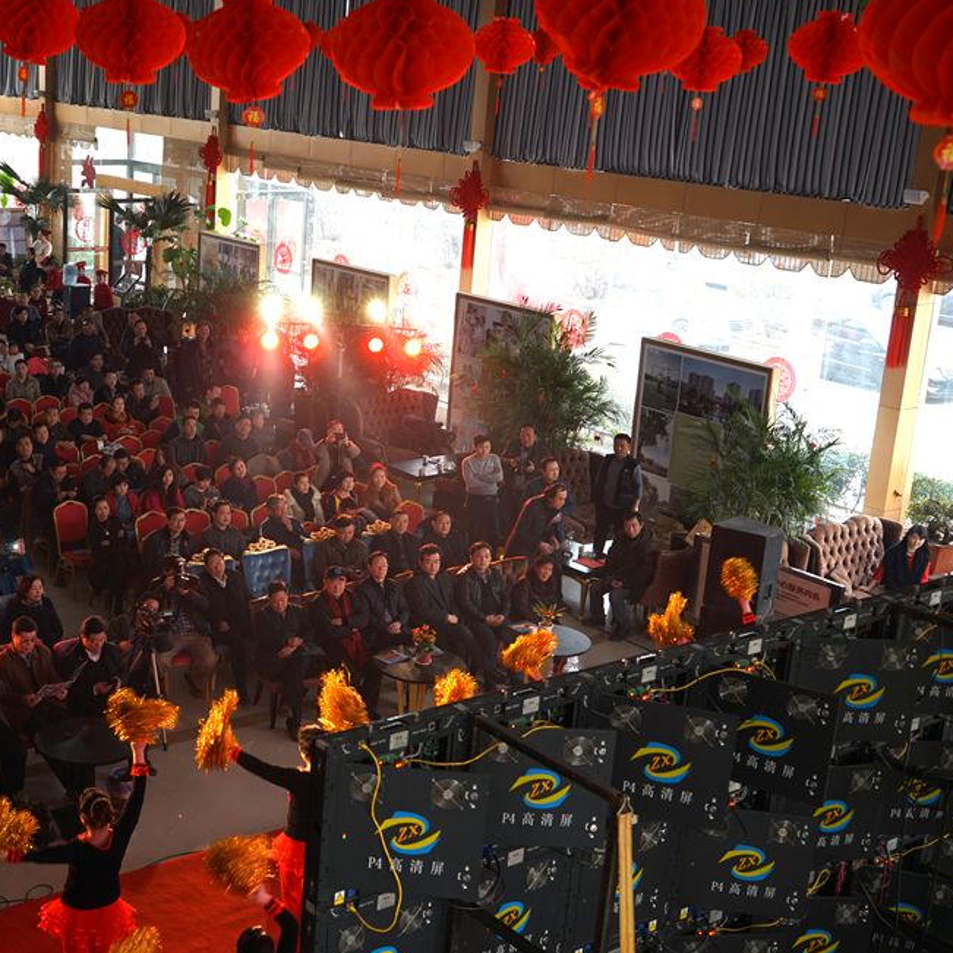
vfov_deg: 36.1
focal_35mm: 47
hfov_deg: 35.2
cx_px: 231
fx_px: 1464
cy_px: 468
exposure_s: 1/60
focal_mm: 36
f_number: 4.5
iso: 320
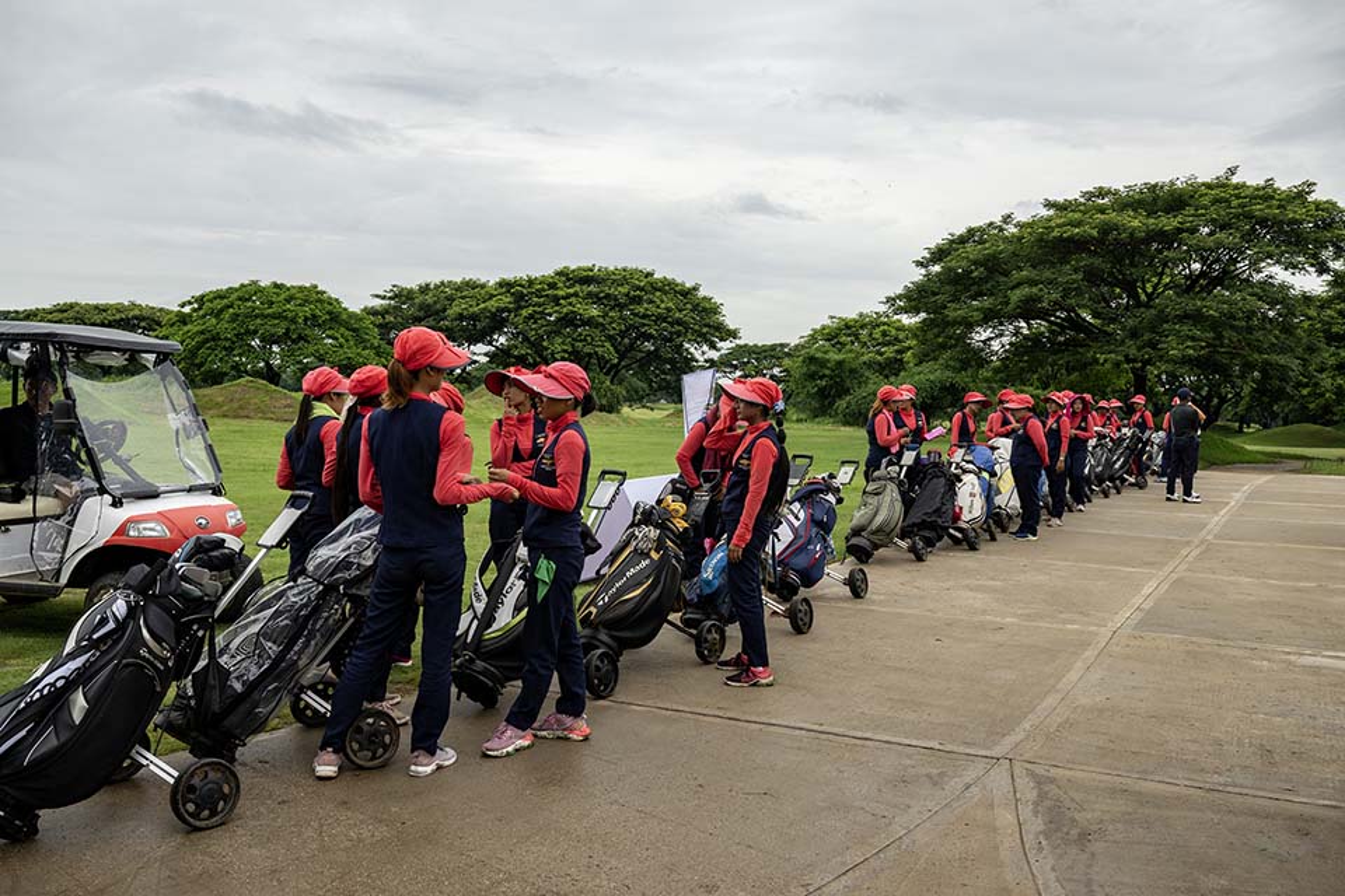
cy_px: 448
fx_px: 1177
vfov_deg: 41.7
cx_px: 672
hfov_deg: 59.5
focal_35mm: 32
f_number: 8
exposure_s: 1/320
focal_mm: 31.5
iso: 160
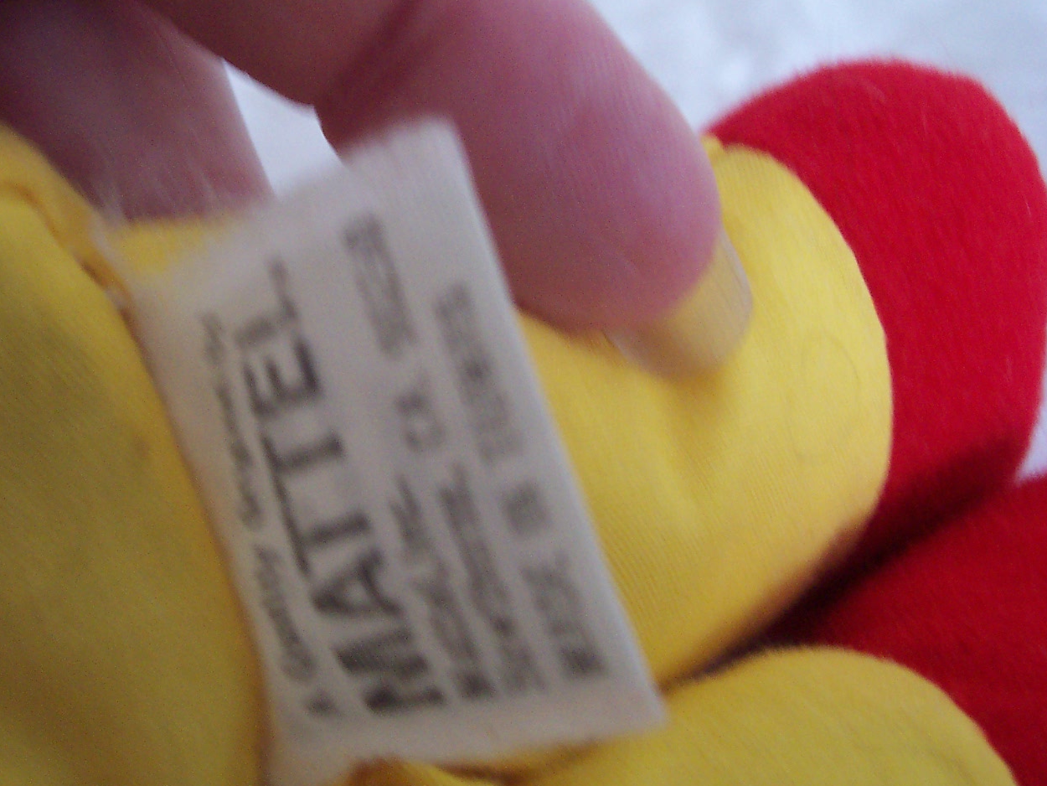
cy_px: 339
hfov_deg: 38.5
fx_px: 1482
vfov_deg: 29.7
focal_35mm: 49
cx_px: 366
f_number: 2.8
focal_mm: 5.6
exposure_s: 1/20
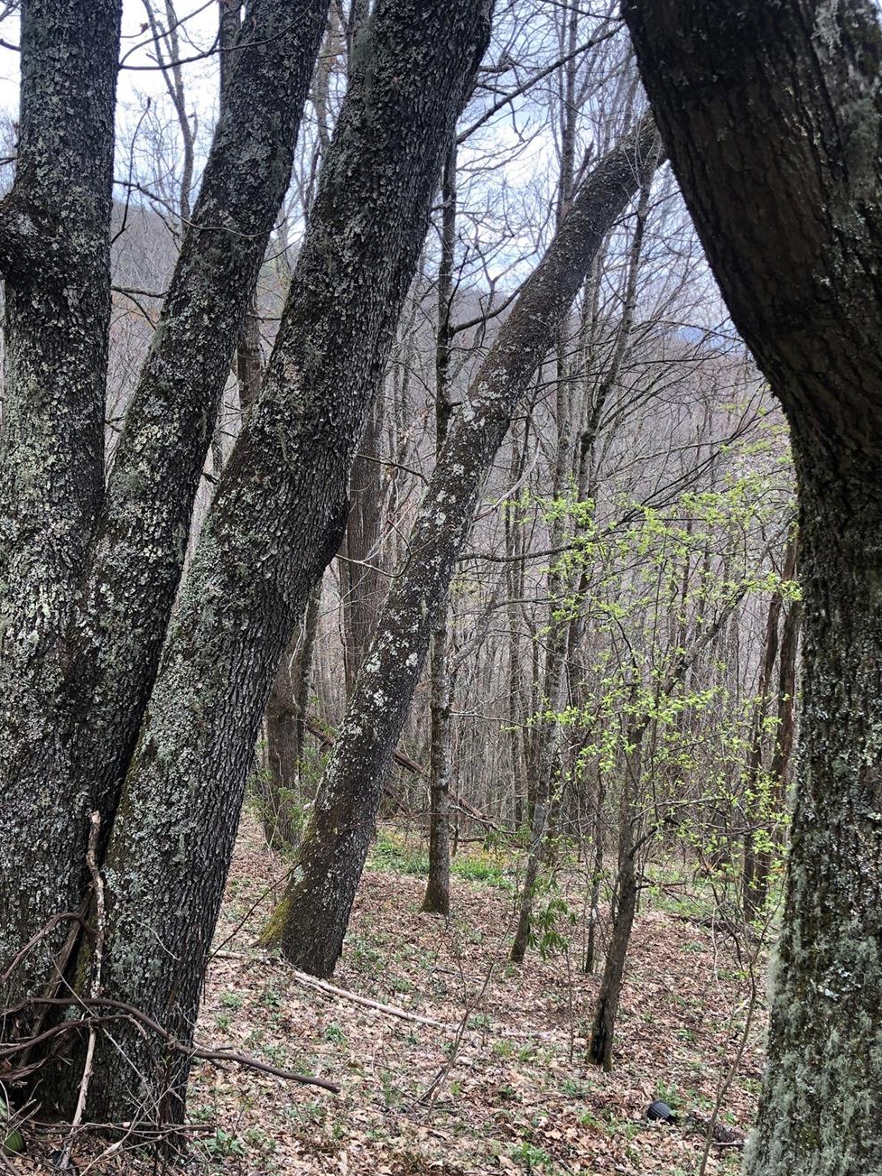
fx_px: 1121
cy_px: 650
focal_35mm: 33
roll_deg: +2.4
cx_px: 401
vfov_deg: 55.2
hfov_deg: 42.9
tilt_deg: -14.3
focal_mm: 4
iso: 25
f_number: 1.8
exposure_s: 1/120
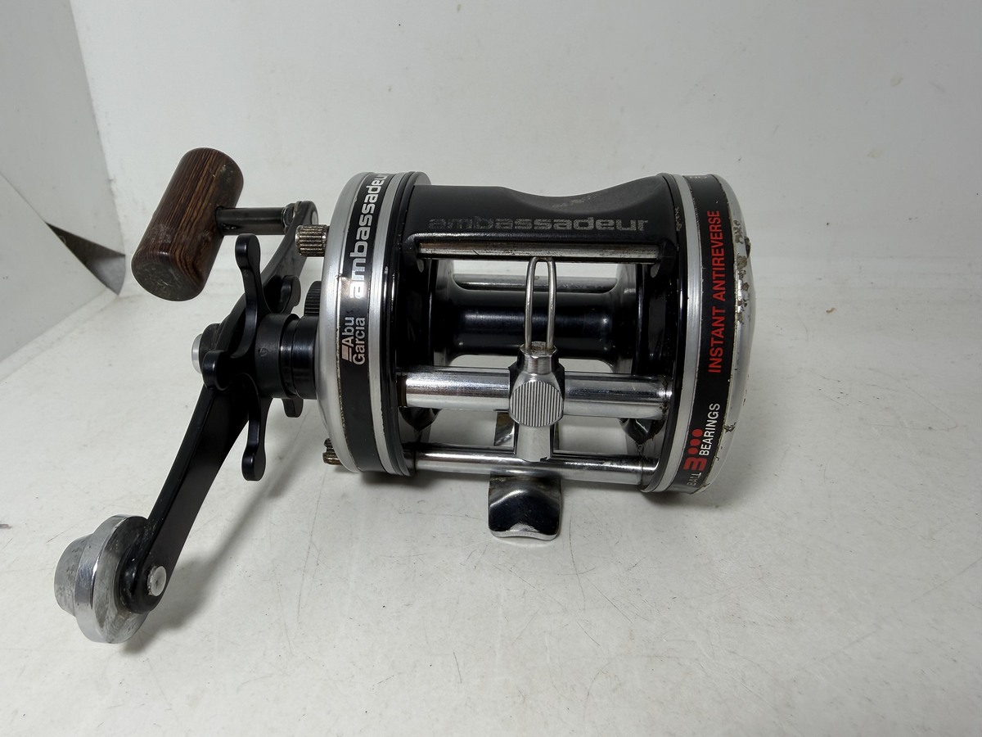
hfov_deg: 71.6
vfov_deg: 56.8
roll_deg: +0.7
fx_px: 681
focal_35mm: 24
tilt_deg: -23.5
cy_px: 368
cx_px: 491
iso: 32
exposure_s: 1/100
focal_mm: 2.22
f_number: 2.2
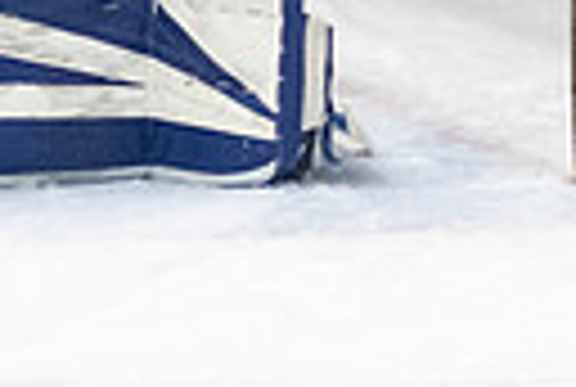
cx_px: -1001
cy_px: -412
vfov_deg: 1.8
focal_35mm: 771
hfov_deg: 2.6
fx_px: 12365
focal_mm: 70
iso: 4000
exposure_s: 1/800
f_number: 2.8
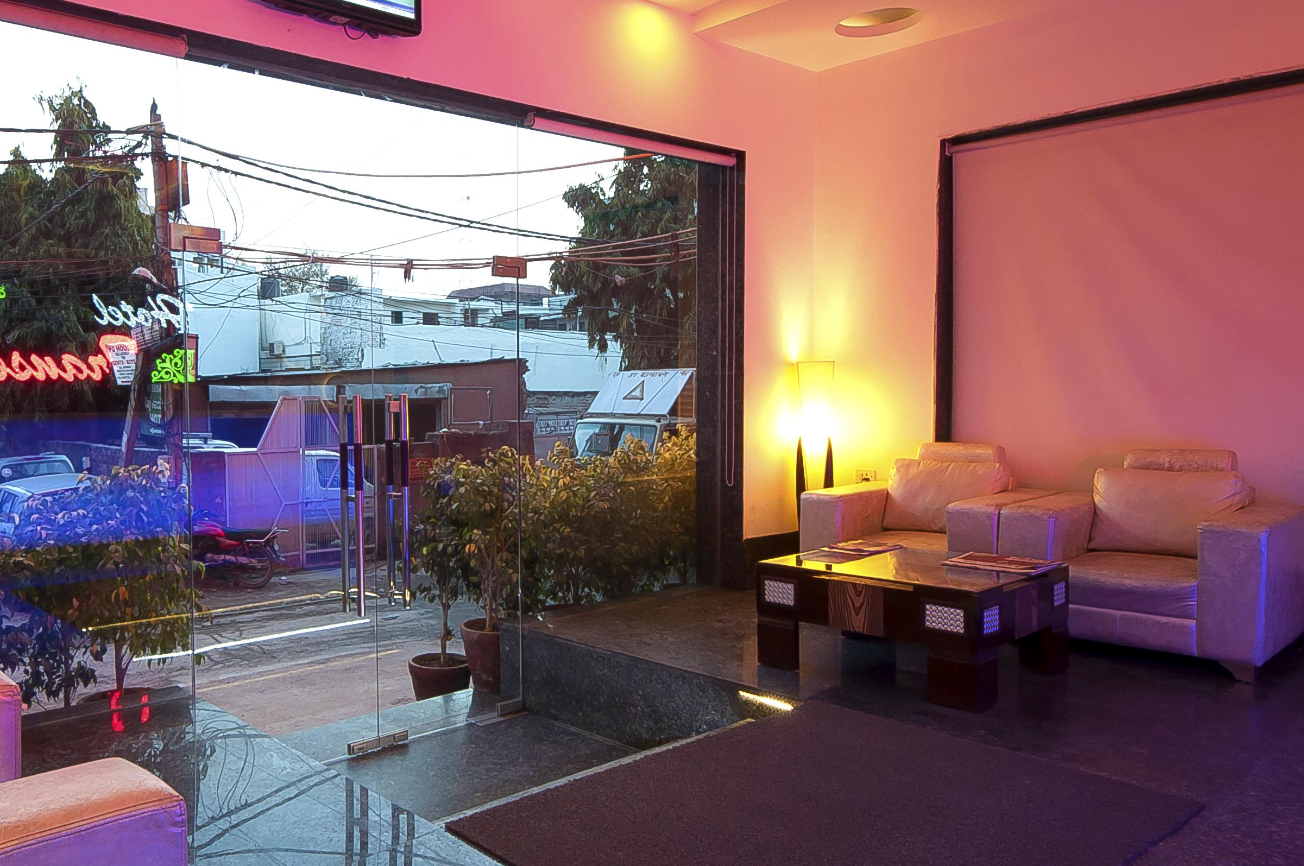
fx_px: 921
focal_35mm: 25
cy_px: 443
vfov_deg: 50.4
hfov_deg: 68.3
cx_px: 415
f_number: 14
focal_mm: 9.5
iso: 250
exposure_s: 1
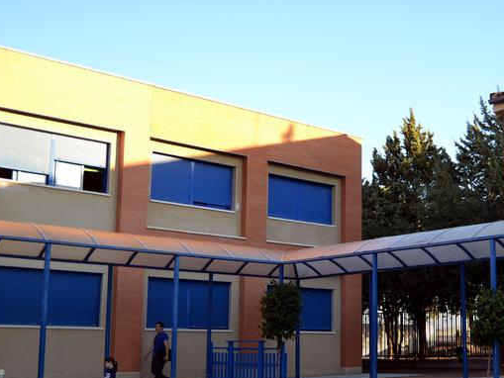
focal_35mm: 53
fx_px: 772
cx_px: 378
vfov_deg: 27.5
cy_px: 214
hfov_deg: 35.4
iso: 100
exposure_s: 1/160
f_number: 4
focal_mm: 22
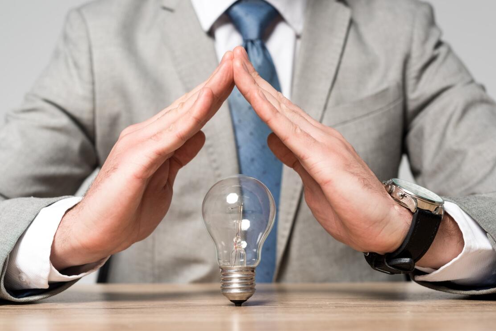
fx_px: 744
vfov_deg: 25.1
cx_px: 239
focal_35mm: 54
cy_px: 172
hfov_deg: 36.8
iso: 125
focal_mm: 50
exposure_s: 1/160
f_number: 5
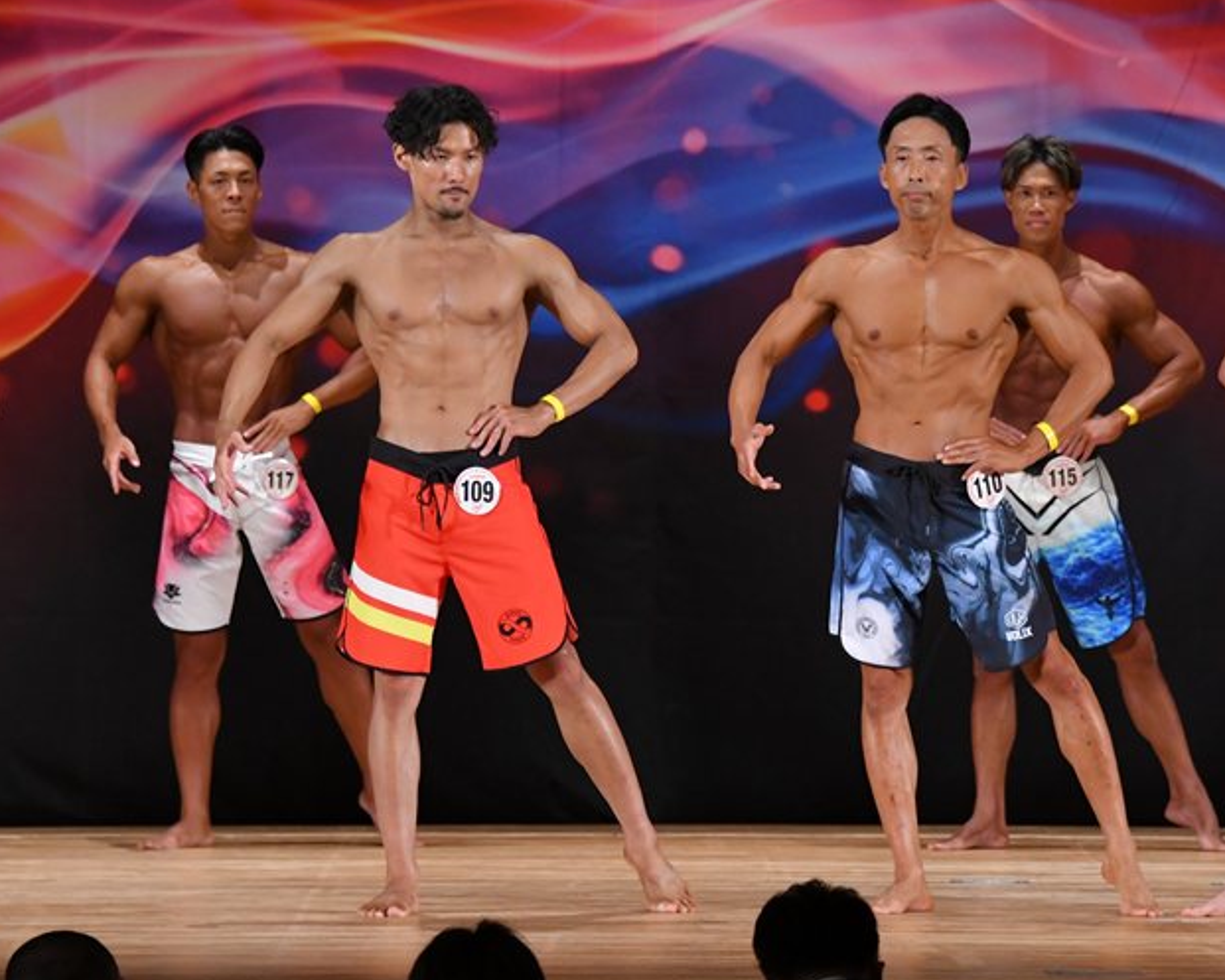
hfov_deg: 7.6
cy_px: 487
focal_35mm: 254
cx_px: 727
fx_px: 9210
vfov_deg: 6.1
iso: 3200
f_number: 5.6
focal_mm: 145
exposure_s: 1/400
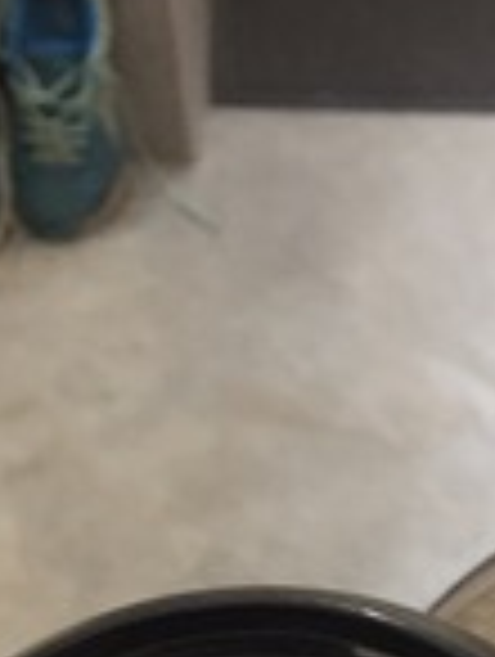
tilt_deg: -47.0
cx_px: 824
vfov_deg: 14.9
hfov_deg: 11.7
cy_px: 1080
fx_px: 2262
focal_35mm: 119
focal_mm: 4.15
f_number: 2.2
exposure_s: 1/33
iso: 160
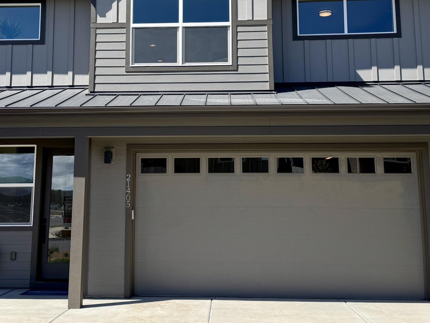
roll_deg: -0.9
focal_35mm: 47
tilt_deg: +10.0
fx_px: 584
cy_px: 98
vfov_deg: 30.6
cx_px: 189
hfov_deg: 40.4
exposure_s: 1/3759
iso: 80
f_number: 1.78
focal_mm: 6.76
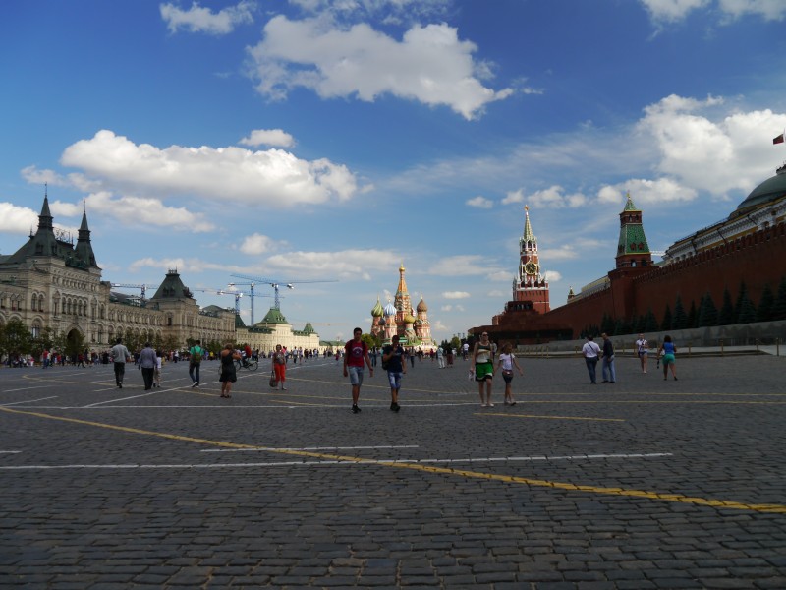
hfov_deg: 63.4
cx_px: 393
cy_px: 295
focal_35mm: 28
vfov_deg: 49.7
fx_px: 636
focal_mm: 14
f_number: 5.6
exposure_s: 1/200
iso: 160
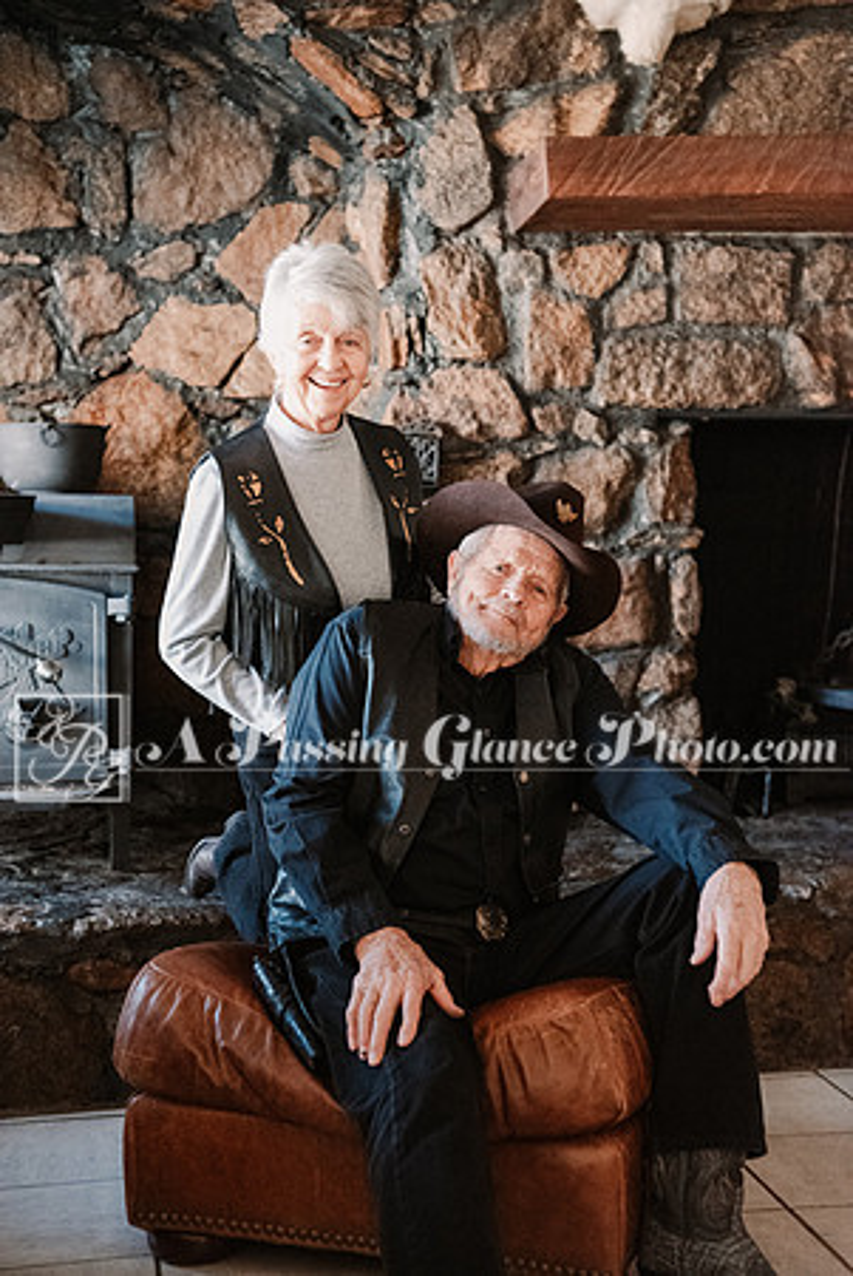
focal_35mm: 52
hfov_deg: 26.0
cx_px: 426
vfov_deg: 38.2
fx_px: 1844
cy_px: 638
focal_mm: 52
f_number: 3.5
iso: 12800
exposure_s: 1/125
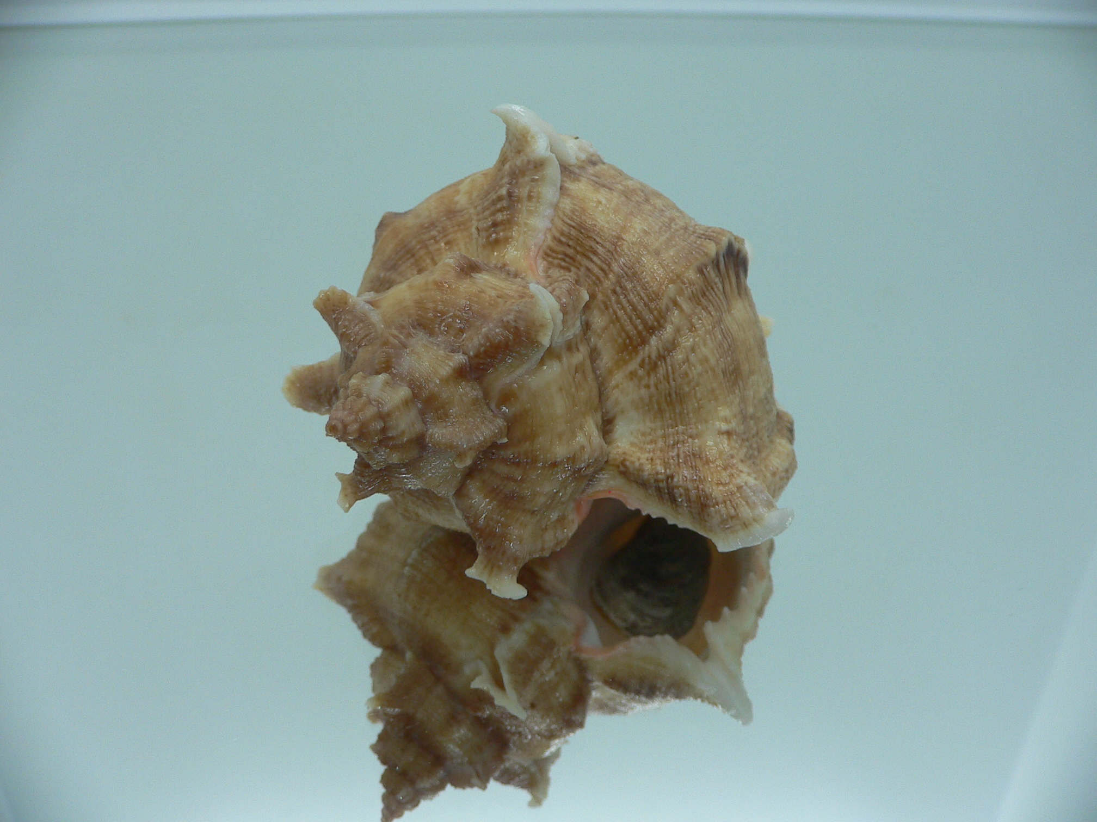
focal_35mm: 35
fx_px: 1109
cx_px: 548
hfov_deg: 52.6
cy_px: 411
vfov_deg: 40.7
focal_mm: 4.6
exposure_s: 1/60
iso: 80
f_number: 2.8
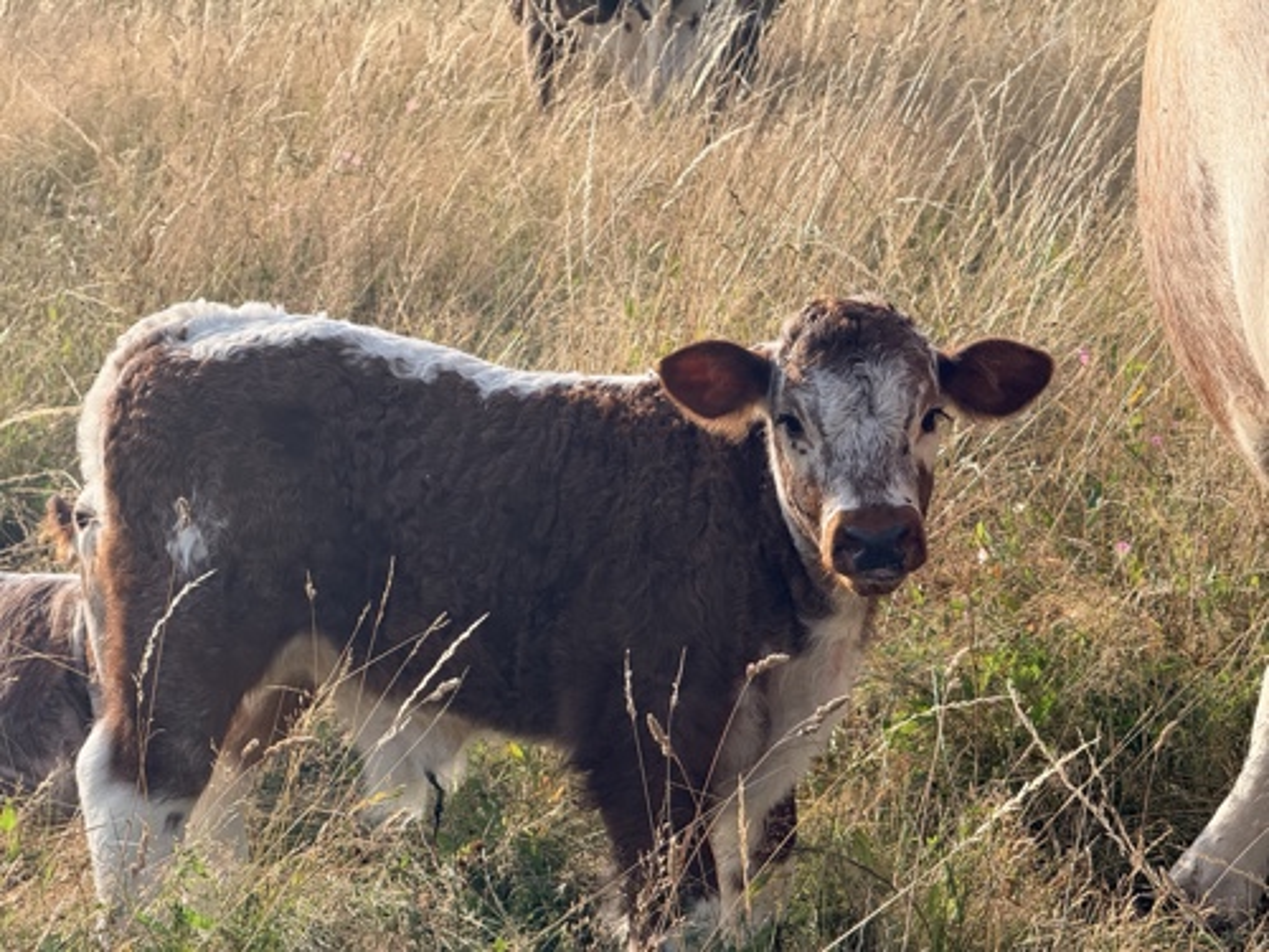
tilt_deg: +0.4
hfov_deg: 16.4
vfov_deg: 12.3
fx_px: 4399
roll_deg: -0.8
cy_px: 476
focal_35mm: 120
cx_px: 634
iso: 64
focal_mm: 15.66
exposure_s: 1/1130
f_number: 2.8
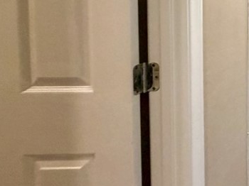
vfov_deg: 32.9
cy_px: 11
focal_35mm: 41
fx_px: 295
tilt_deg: -5.2
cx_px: 352
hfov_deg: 30.8
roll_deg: -1.8
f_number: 2.2
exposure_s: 1/60
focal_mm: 2.22
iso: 200
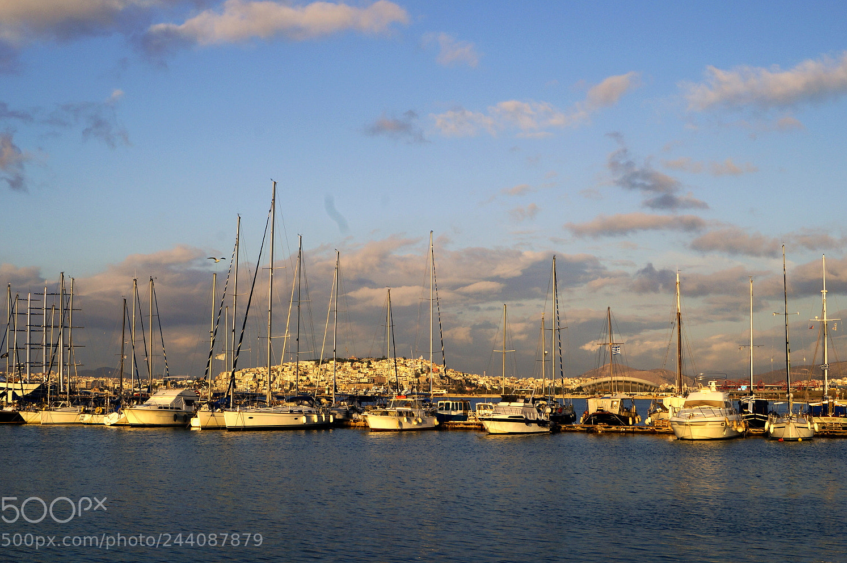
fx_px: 1058
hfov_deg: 43.6
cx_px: 420
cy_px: 283
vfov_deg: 29.8
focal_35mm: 45
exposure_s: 1/125
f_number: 13
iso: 100
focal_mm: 28
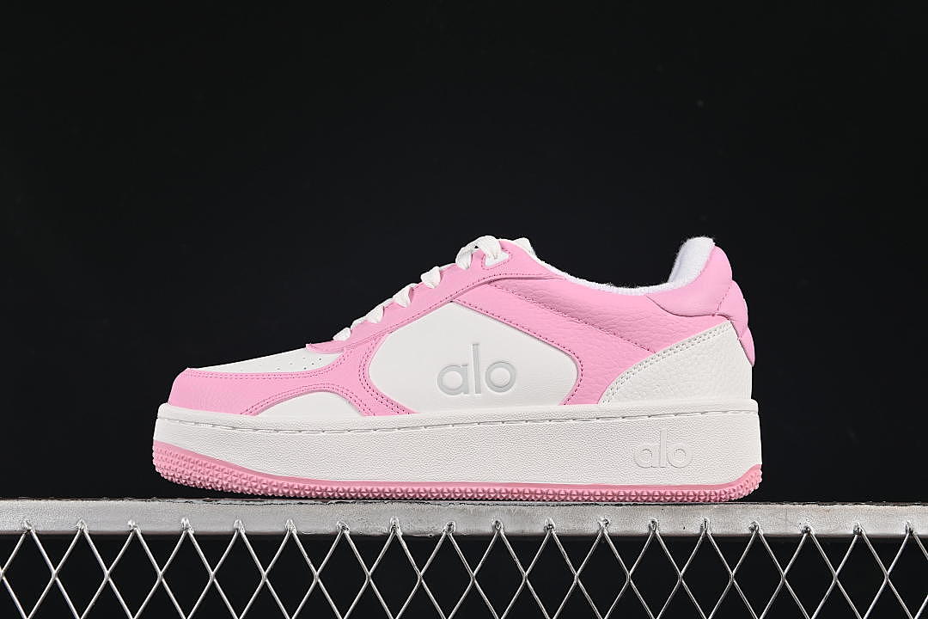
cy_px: 310
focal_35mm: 75
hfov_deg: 27.0
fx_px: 1933
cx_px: 464
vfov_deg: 18.2
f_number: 8
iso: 160
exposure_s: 1/80
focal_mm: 50
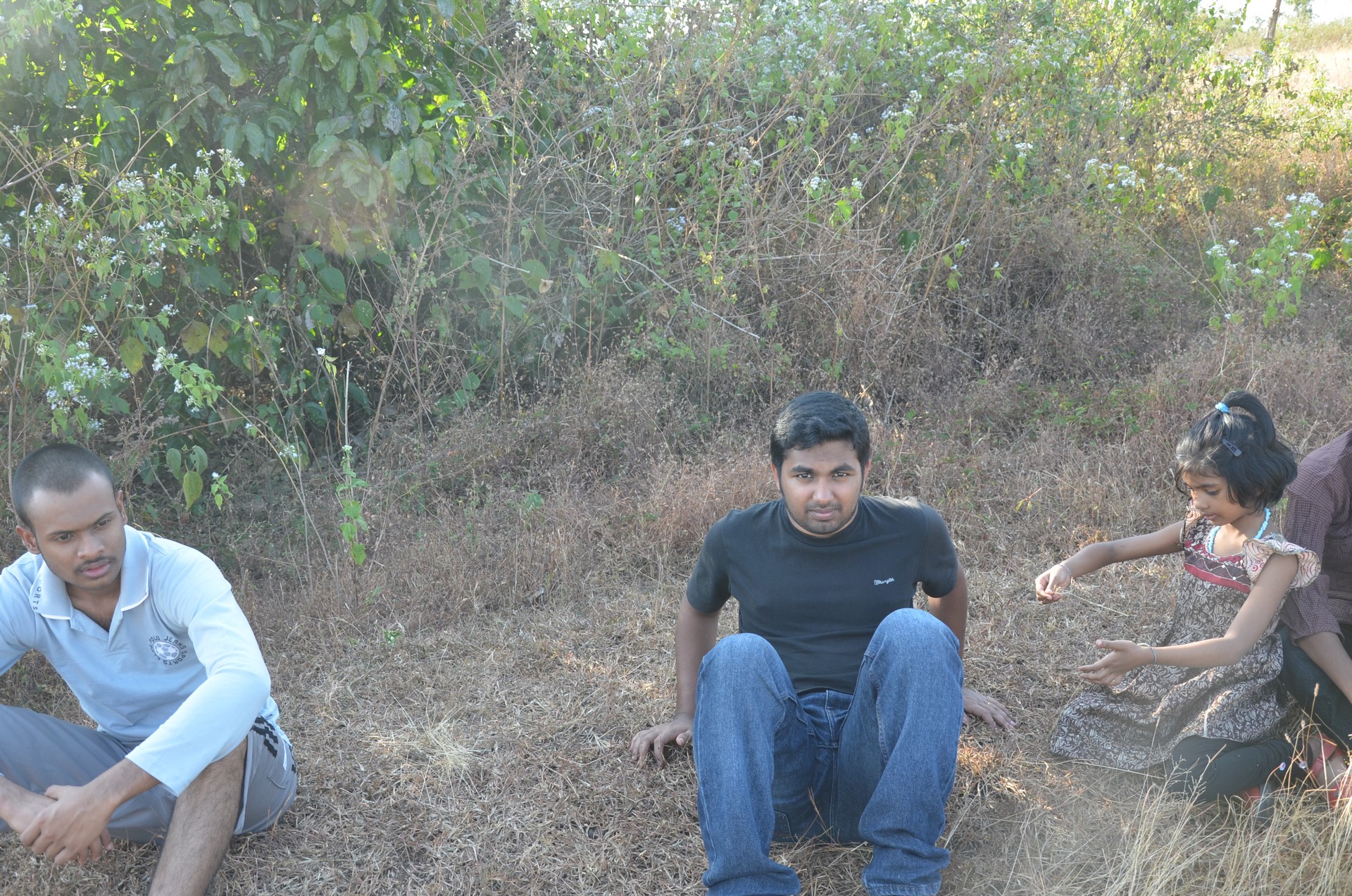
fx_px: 1462
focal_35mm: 39
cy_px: 448
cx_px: 676
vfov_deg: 34.1
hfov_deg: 49.6
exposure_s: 1/125
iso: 250
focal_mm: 26
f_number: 5.6
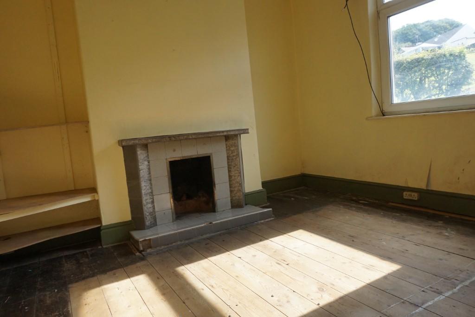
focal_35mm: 24
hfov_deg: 73.7
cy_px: 158
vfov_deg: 53.1
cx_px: 238
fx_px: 317
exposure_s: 1/160
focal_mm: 16
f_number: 13
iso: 1600
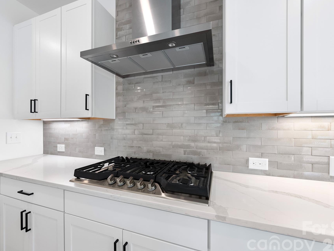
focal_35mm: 15
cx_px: 165
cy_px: 126
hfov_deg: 98.2
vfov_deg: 81.7
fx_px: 145
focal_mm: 13
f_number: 7.1
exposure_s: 1/20
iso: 800
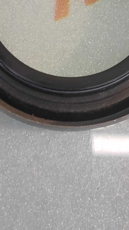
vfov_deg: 30.7
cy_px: -43
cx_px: 52
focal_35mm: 58
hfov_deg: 20.7
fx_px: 353
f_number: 1.79
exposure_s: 1/33
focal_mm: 4.74
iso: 146
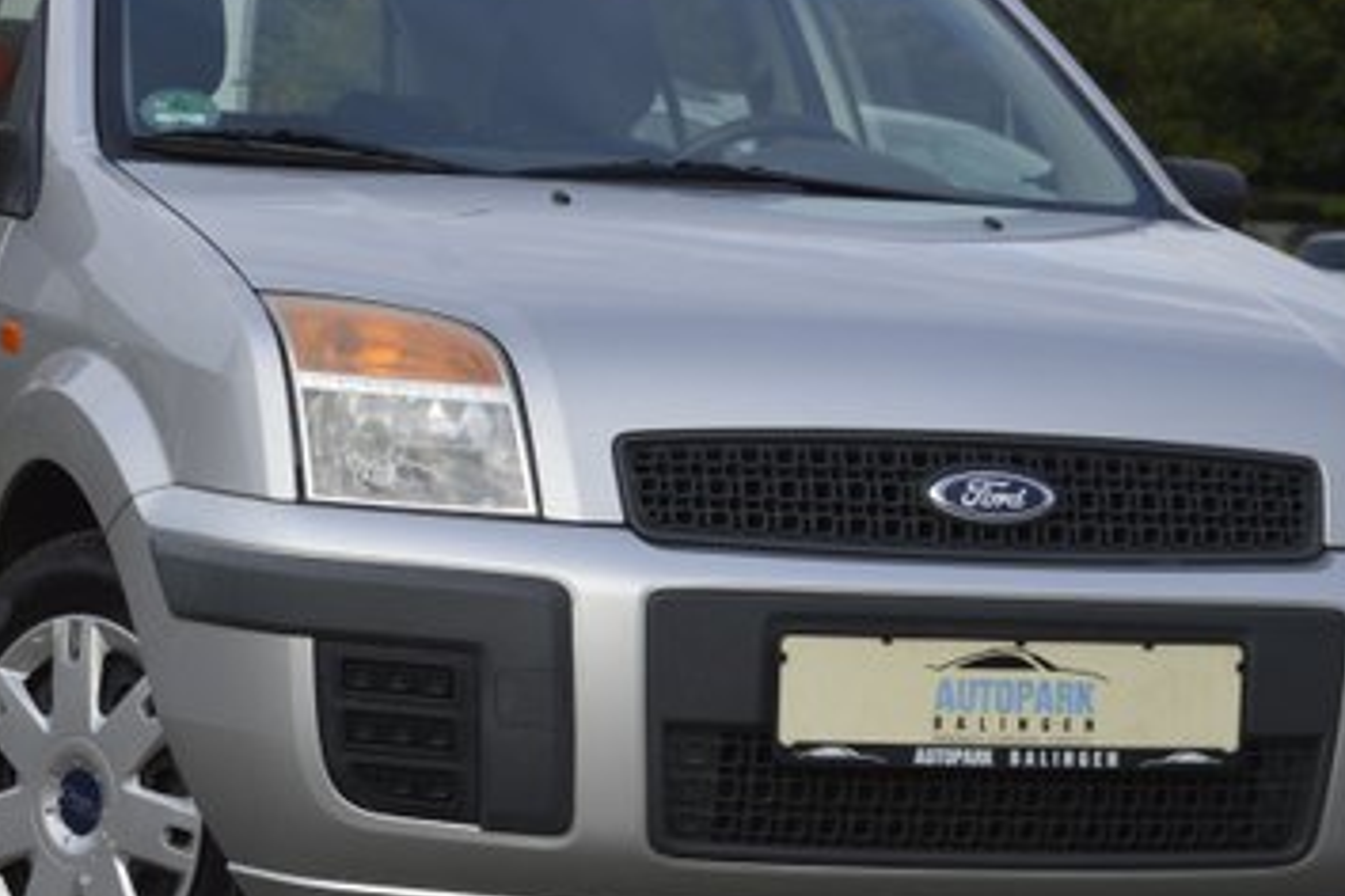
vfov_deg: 10.5
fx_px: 4857
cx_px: 528
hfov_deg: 15.8
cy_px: 569
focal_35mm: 130
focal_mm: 48
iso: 100
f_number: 6.3
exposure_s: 1/160
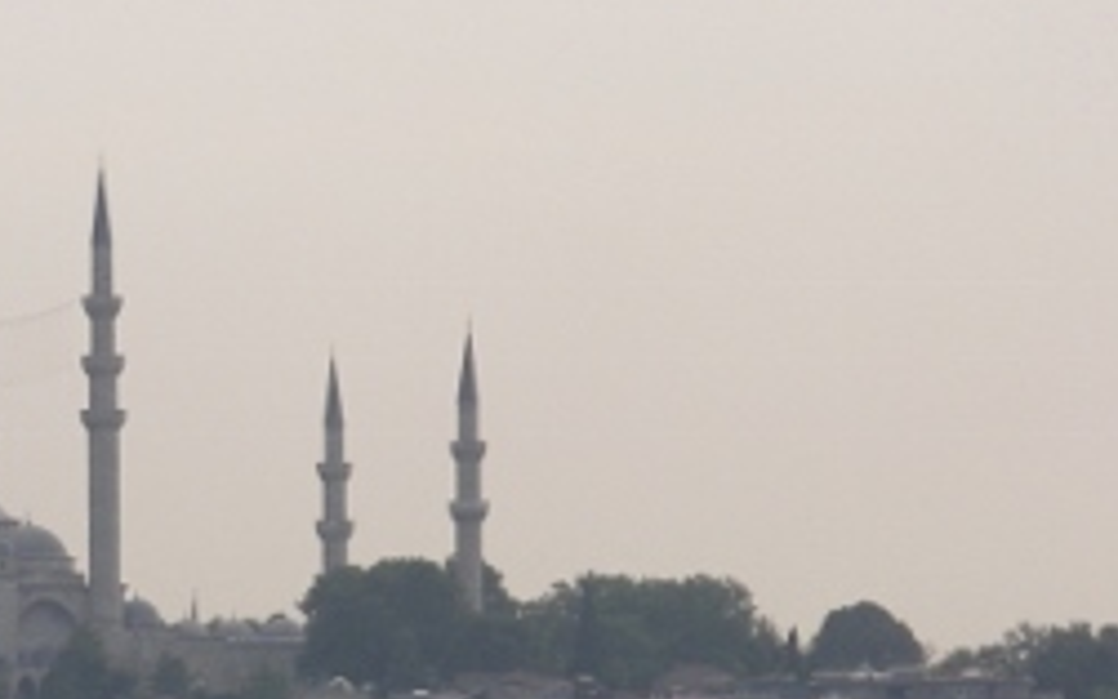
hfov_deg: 4.4
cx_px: -36
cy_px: 648
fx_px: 14659
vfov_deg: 2.7
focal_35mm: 481
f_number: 3.6
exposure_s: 1/320
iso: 50
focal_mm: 34.4
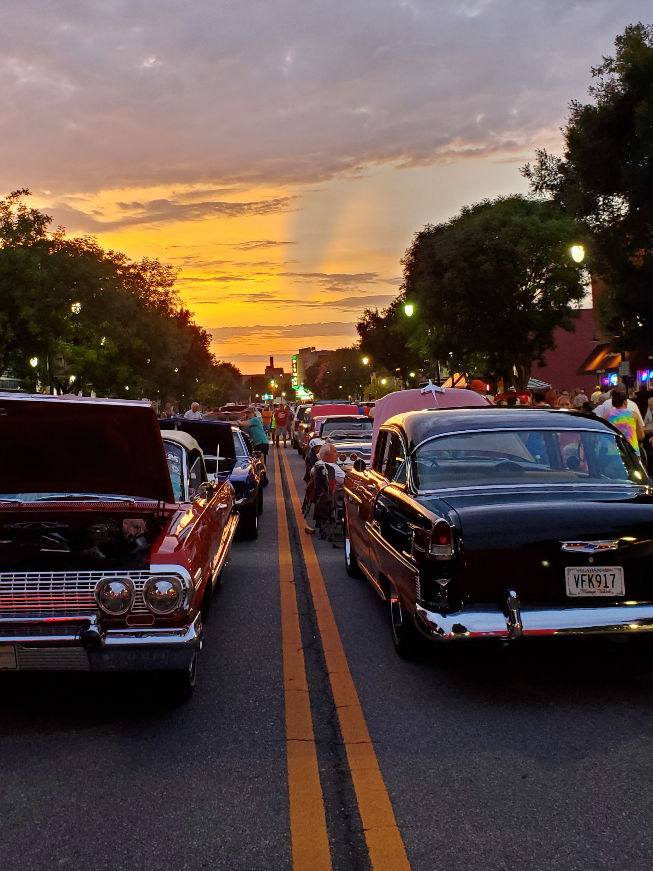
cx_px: 275
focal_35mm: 38
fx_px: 956
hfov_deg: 37.6
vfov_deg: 48.8
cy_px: 364
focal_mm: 4.3
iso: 200
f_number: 2.4
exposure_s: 1/30
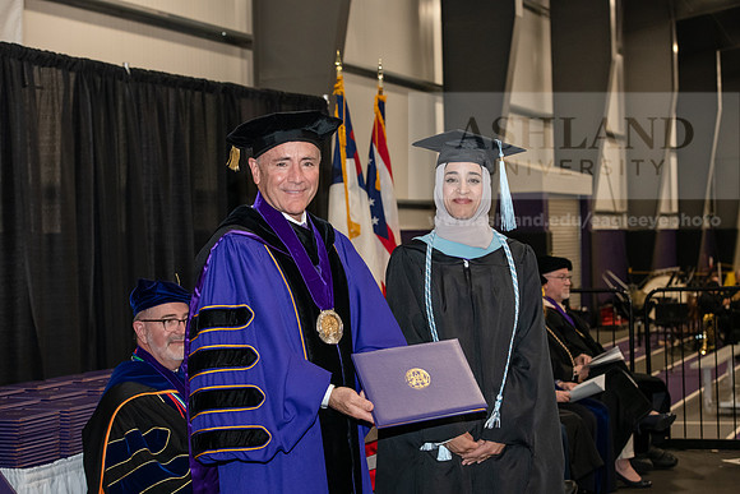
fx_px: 1439
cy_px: 247
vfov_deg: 19.5
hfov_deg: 28.8
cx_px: 370
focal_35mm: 70
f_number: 5.6
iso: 2500
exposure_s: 1/200
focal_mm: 70
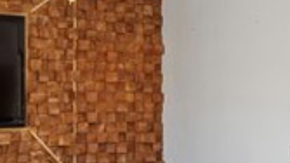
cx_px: 386
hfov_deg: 19.1
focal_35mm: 103
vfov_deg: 11.8
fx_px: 792
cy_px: 103
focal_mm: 16
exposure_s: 1/13
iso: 250
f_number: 7.1
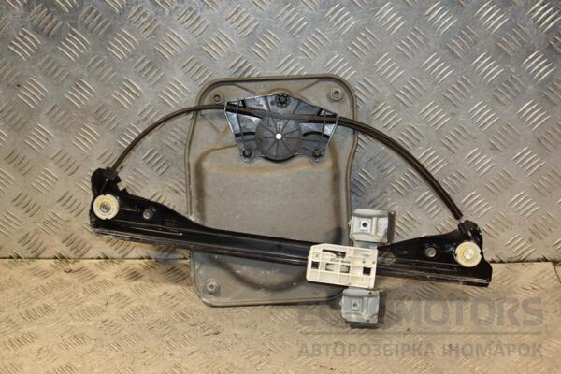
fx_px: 935
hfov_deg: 33.4
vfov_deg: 22.6
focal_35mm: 60
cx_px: 280
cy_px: 187
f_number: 4.8
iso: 800
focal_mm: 40
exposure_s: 1/160
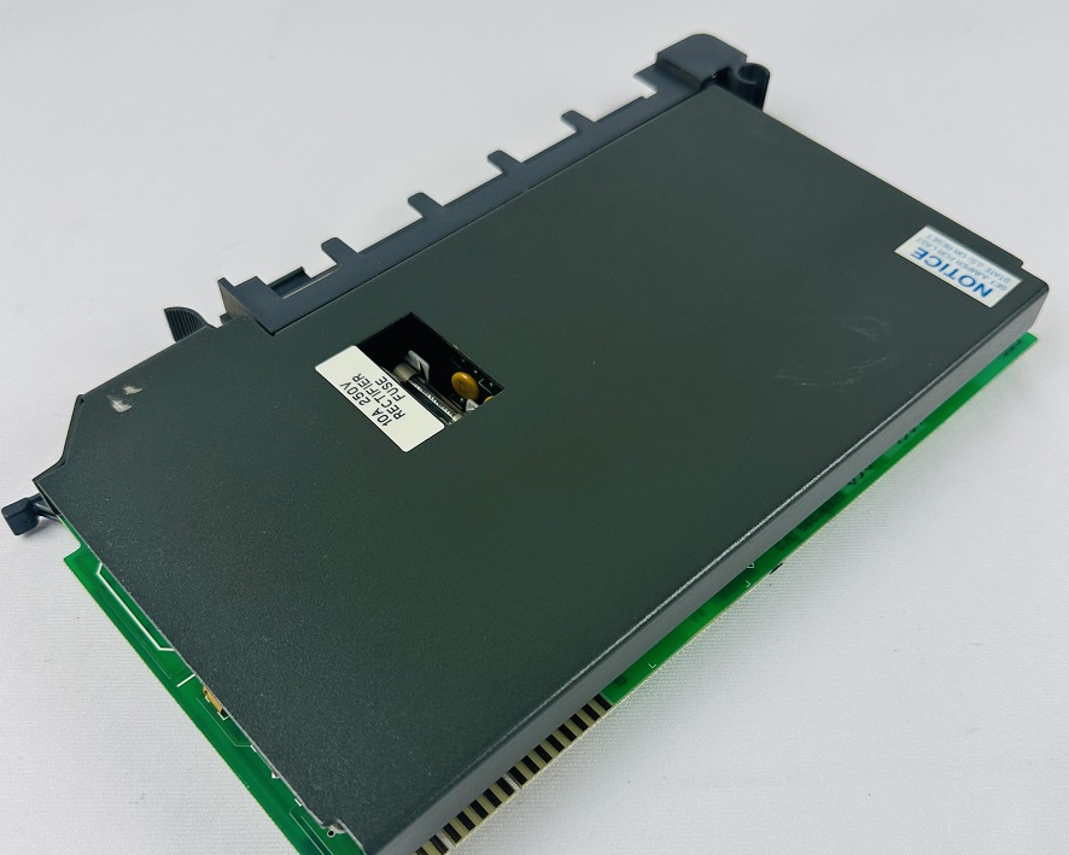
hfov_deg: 55.7
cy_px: 527
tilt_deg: -55.0
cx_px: 538
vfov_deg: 45.5
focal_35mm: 32
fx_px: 1013
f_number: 1.78
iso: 64
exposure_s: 1/160
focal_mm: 6.86
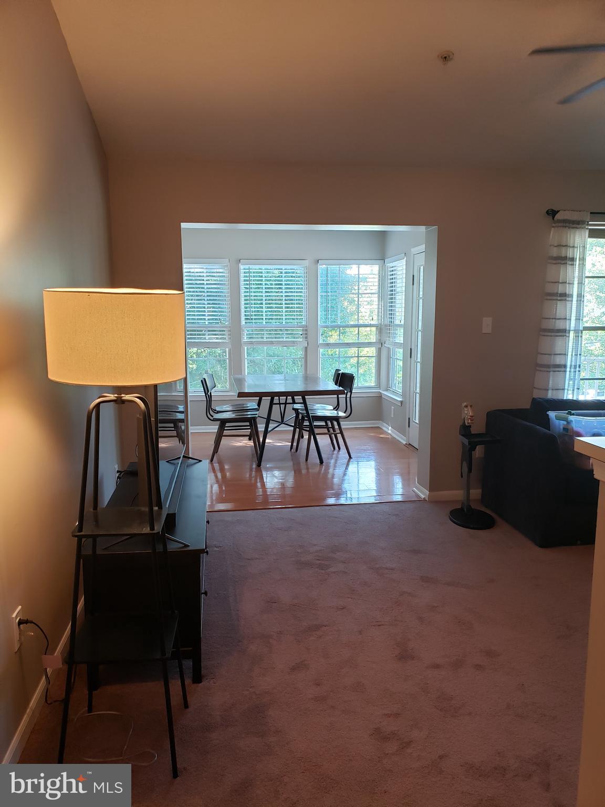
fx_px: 606
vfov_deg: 67.3
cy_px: 404
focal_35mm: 26
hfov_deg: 53.1
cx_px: 302
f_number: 2.4
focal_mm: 4.3
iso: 250
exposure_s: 1/60
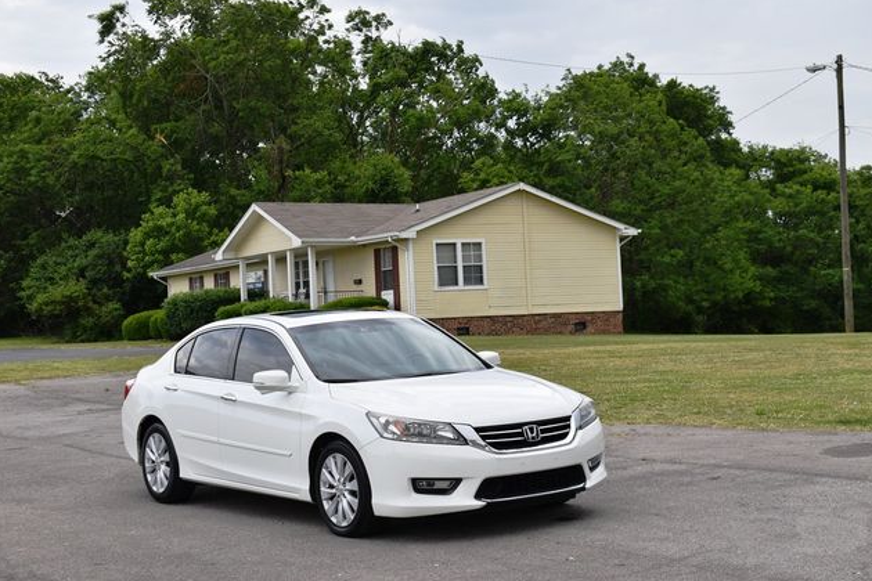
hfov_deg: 32.9
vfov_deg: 22.3
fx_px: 1477
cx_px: 439
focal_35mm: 61
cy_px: 290
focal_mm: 40
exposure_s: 1/250
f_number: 7.1
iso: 200
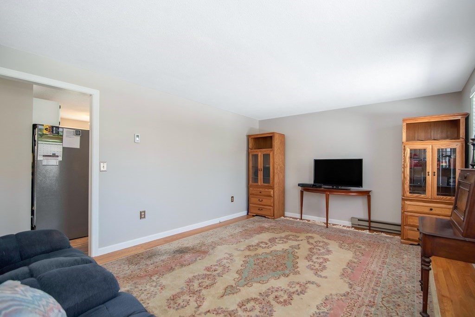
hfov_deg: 96.7
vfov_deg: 73.8
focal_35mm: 16
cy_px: 158
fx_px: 211
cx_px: 238
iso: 800
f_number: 4.5
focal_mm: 16
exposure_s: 1/80
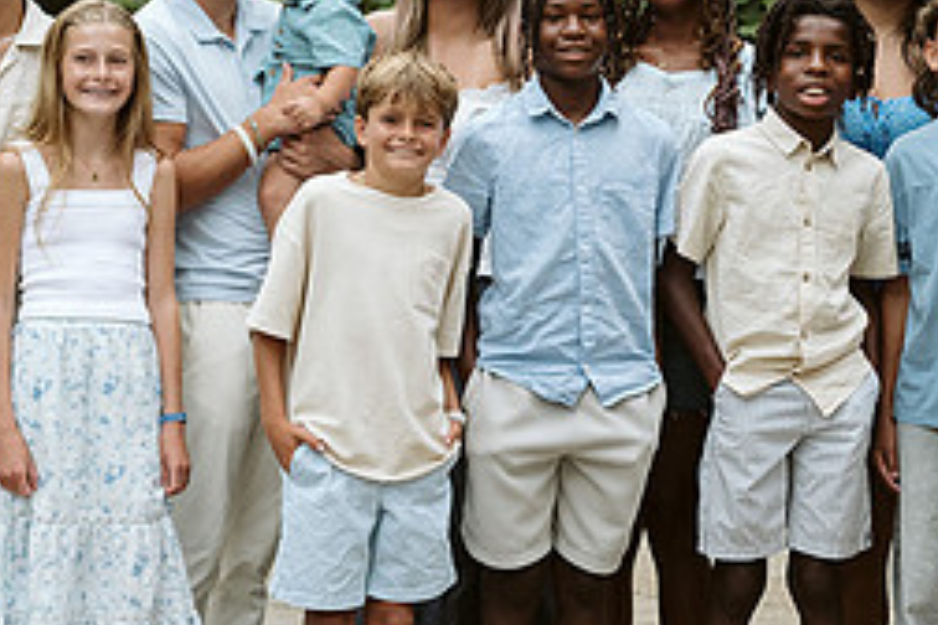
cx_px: 652
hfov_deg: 13.9
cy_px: 54
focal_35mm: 147
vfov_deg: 9.3
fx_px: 3830
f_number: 2.8
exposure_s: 1/400
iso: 1000
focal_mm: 50
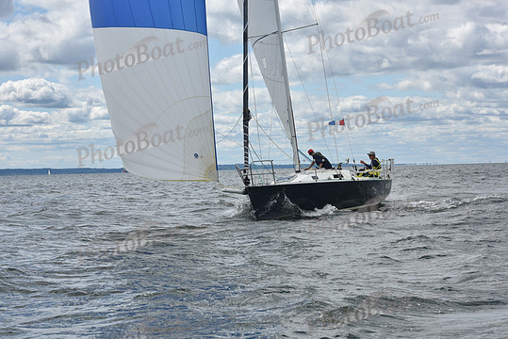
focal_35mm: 99
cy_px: 178
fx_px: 1398
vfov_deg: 13.8
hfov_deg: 20.6
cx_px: 258
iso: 250
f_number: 11
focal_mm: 92
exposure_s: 1/800
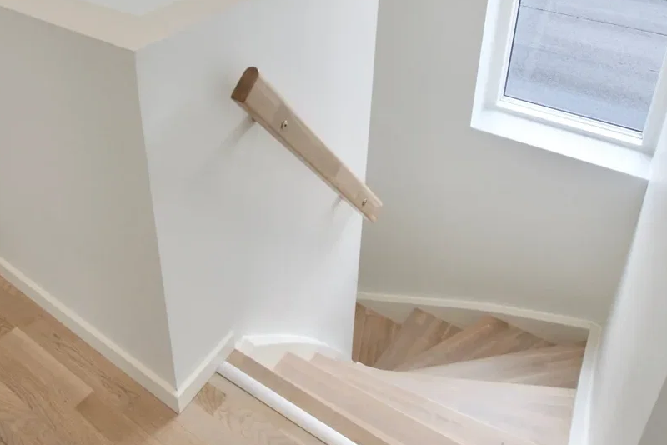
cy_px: 52
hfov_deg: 61.4
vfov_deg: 40.6
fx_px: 556
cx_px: 271
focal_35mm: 30
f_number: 8
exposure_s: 1/60
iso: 400
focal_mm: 10
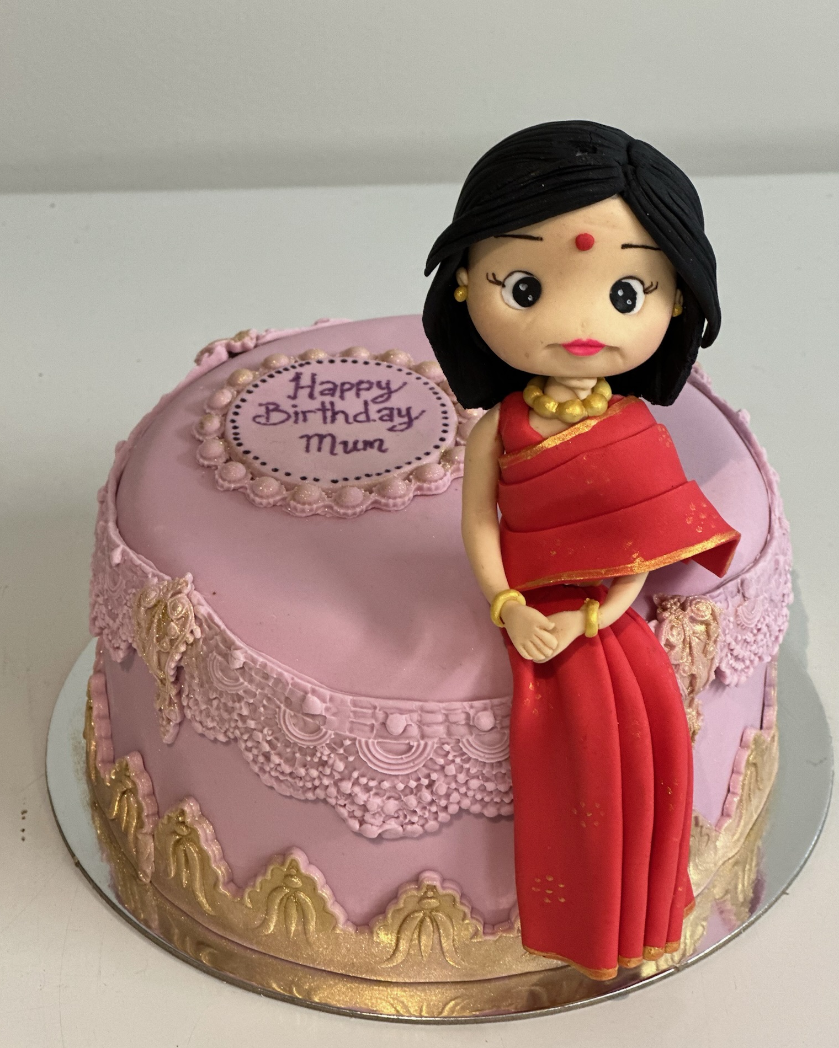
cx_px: 416
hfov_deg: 18.9
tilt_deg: -34.0
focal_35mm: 81
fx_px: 2514
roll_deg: -0.3
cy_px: 521
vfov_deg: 23.6
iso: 200
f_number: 2.8
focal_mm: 9
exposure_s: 1/33
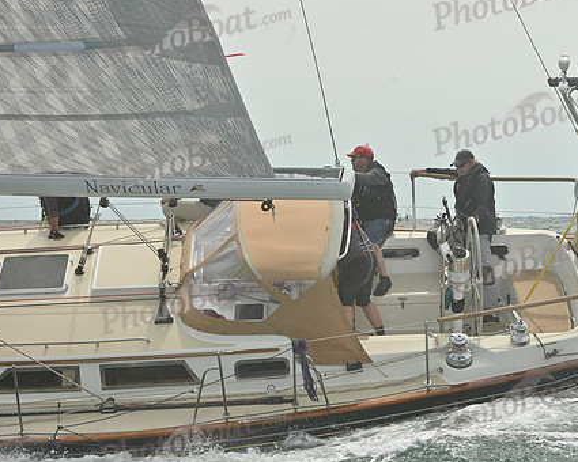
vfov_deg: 14.1
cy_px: 210
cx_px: 363
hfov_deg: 17.6
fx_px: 1865
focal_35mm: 109
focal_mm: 85
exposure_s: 1/1250
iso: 320
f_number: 11
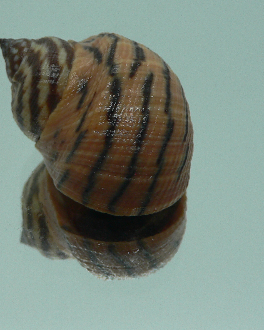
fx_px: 566
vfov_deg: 32.4
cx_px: 104
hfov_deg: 26.2
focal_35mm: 58
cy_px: 133
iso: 80
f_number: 2.8
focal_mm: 4.6
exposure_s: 1/60
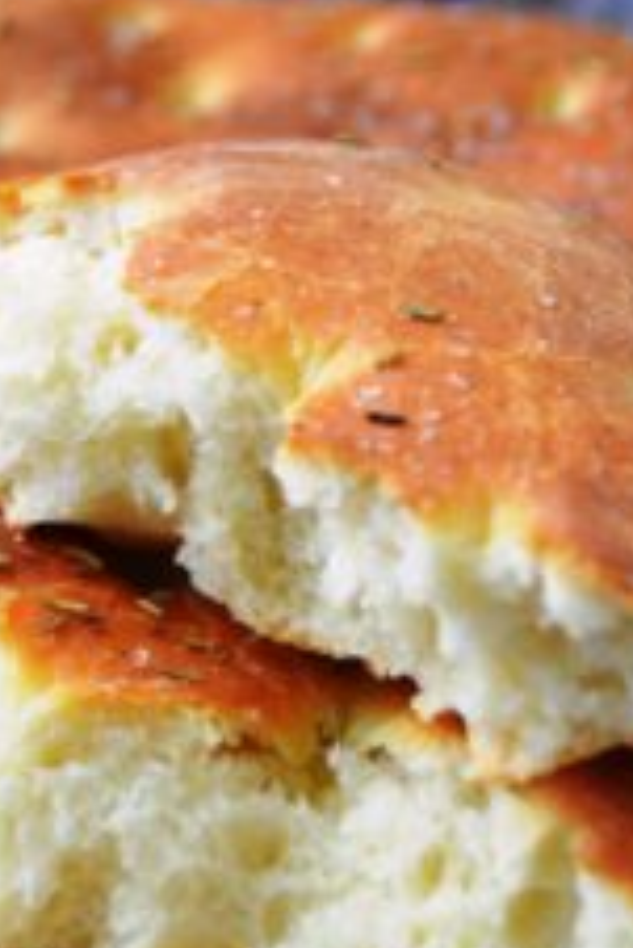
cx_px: 119
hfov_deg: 9.0
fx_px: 4029
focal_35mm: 153
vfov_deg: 13.4
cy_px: 453
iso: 1600
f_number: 5
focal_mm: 42
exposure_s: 1/60
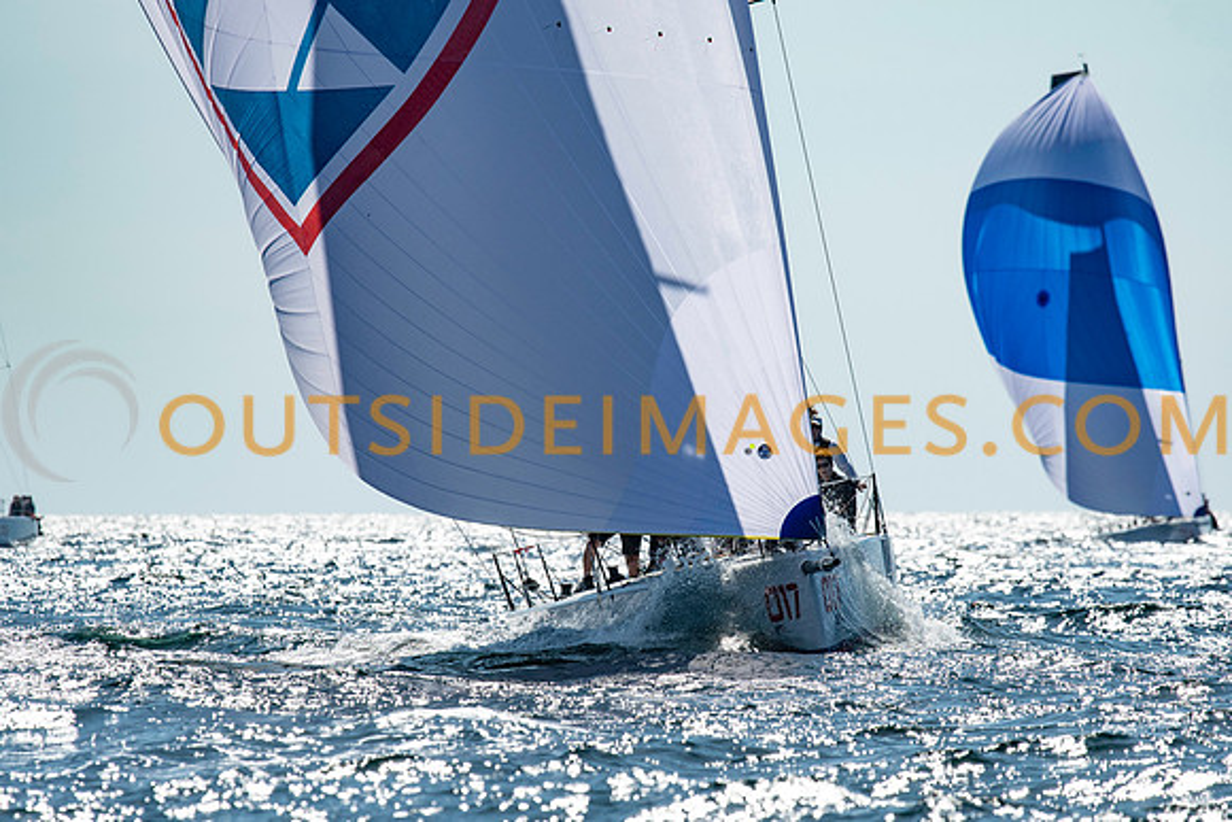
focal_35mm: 492
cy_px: 440
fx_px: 16842
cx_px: 666
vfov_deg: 2.8
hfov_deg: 4.2
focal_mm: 300
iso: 320
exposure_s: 1/6400
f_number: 5
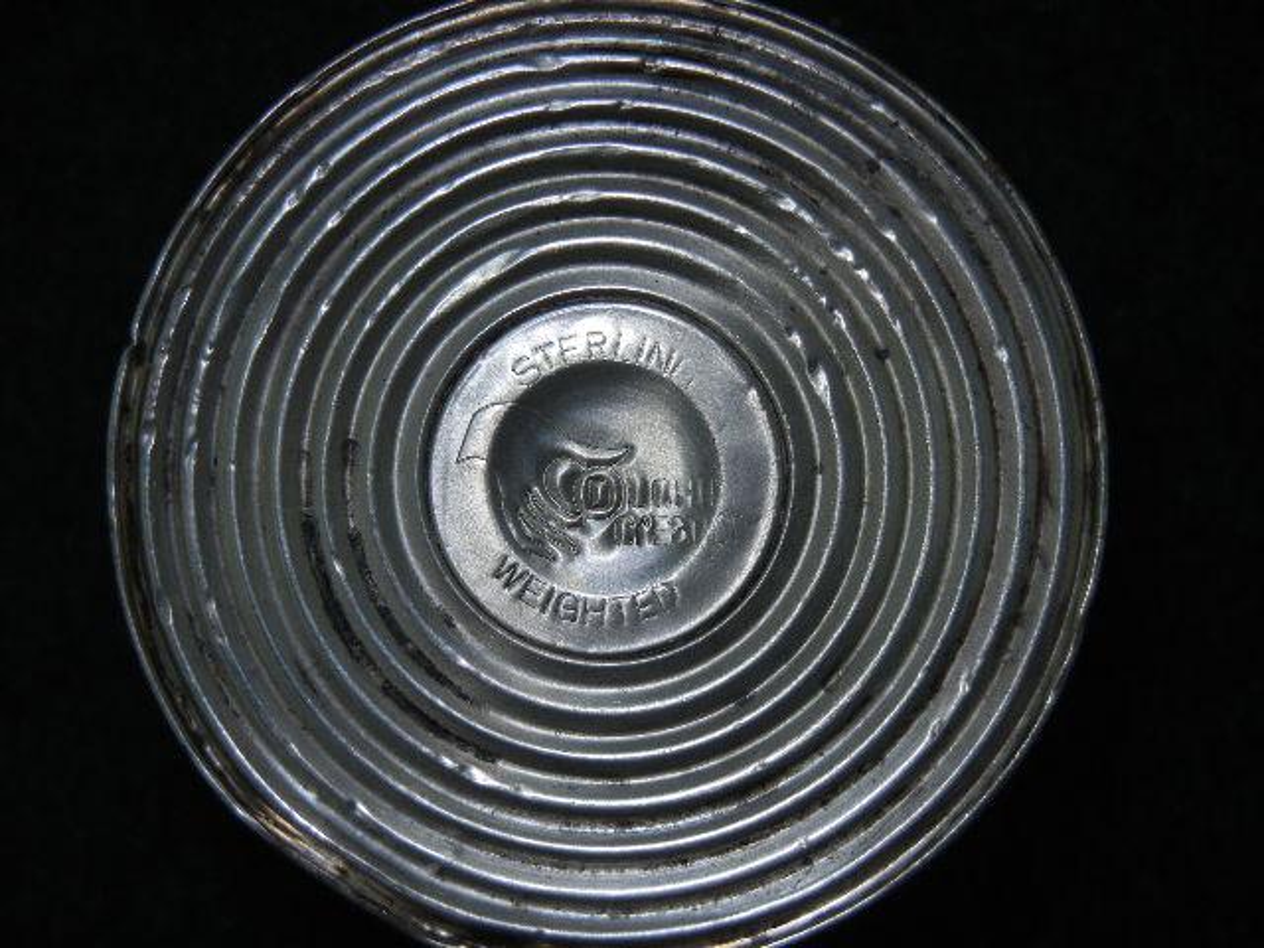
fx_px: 2483
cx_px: 632
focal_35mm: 68
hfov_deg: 28.6
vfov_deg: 21.6
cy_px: 474
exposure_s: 1/30
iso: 200
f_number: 8.2
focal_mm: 12.2
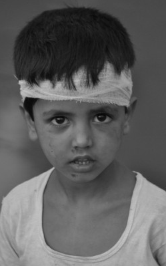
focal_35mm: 461
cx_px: 85
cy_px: 133
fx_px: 3335
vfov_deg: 4.6
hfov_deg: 2.9
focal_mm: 300
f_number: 6.3
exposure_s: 1/100
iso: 1600
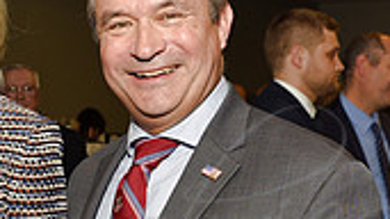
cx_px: -34
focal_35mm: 103
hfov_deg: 19.9
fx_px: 1065
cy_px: 252
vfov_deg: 11.5
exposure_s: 1/60
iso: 200
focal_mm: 29
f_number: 5
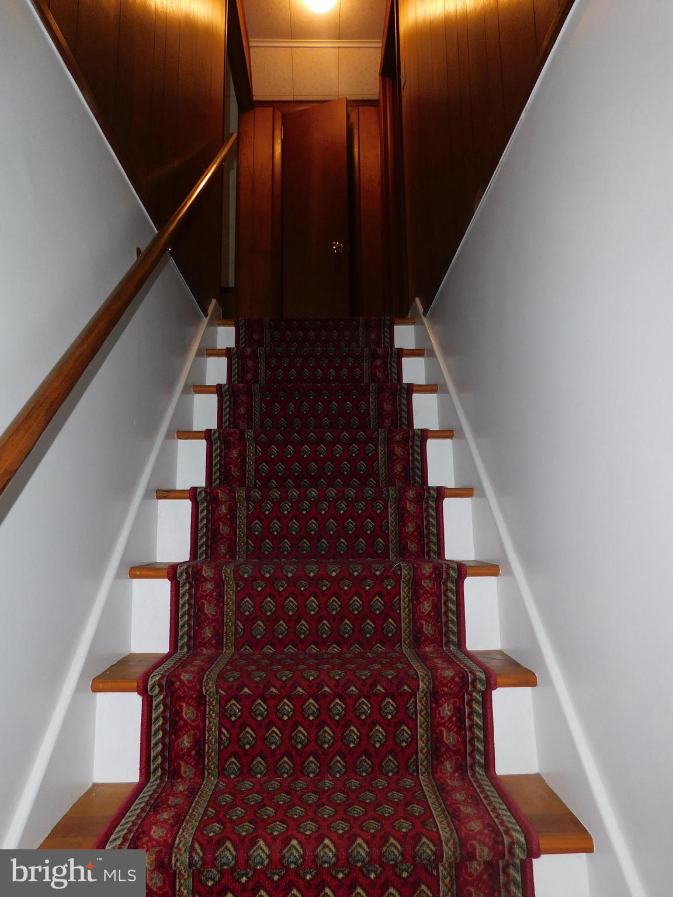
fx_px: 596
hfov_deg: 58.9
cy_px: 448
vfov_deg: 73.9
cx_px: 336
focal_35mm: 23
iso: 200
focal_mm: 4
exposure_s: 1/30
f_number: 3
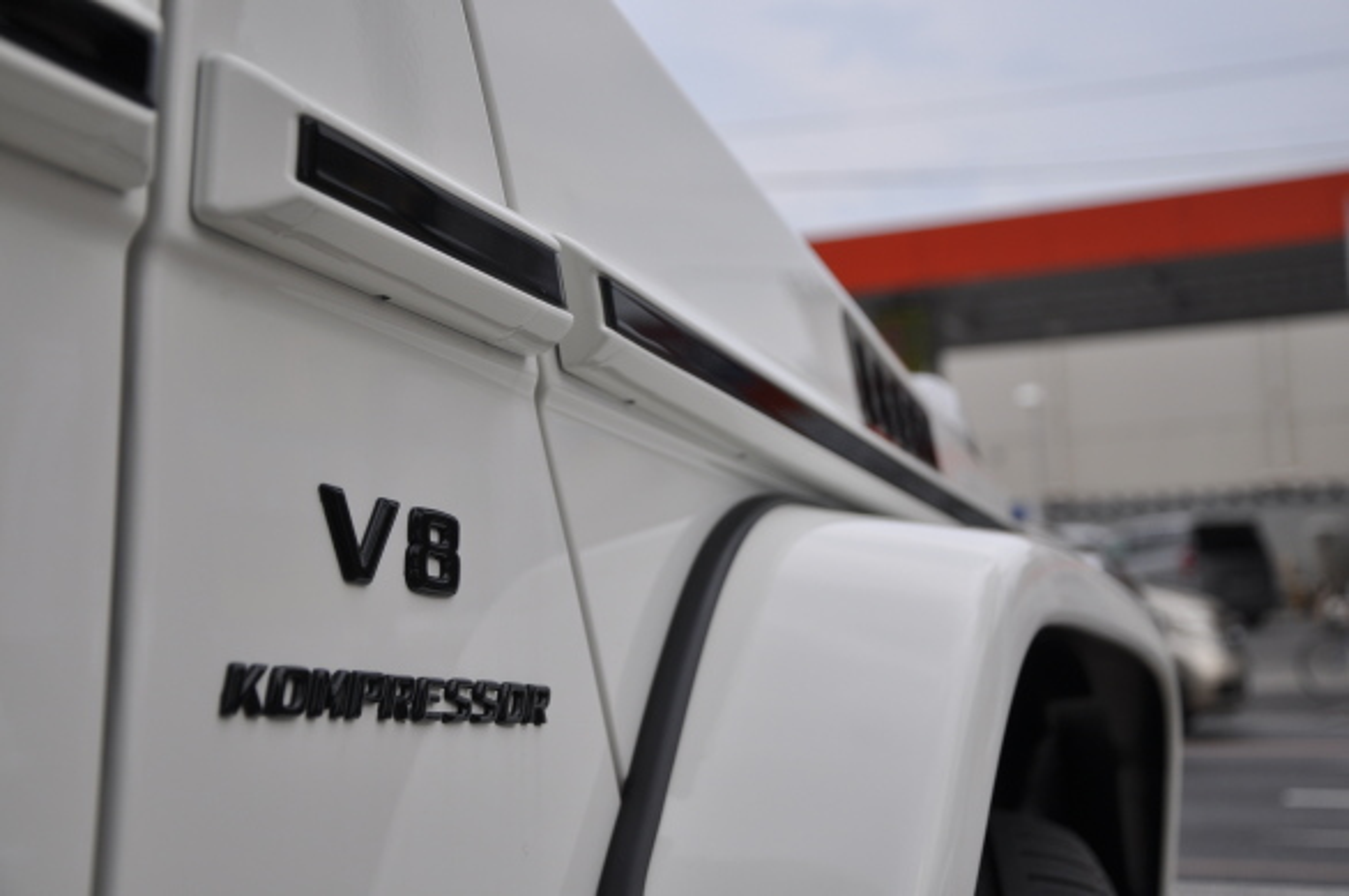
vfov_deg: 25.7
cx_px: 674
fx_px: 1965
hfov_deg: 37.9
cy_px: 448
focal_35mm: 52
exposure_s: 1/500
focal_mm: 35
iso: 200
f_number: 4.5
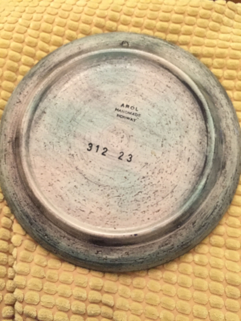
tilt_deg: -70.2
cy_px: 160
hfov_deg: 48.2
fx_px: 269
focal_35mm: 29
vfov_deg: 61.7
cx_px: 120
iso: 400
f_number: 2.2
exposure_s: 1/17
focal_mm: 4.15
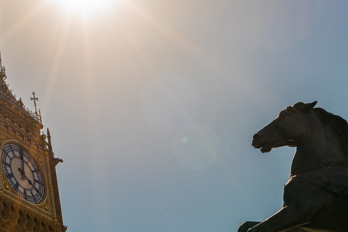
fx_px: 851
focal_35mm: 88
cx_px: 223
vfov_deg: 15.4
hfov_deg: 23.0
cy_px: 184
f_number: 8
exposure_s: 1/250
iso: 200
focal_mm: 39
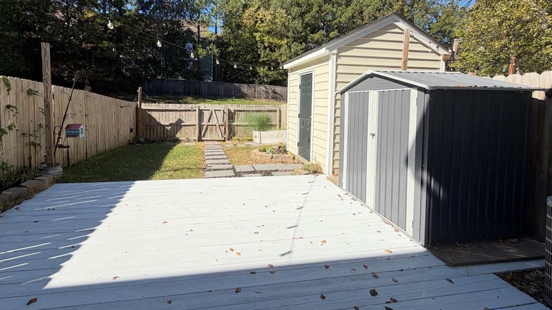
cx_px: 252
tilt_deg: -2.2
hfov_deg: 95.7
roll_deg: -0.9
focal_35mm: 17
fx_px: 249
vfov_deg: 62.7
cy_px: 110
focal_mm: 2.22
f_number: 2.2
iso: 25
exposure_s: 1/770
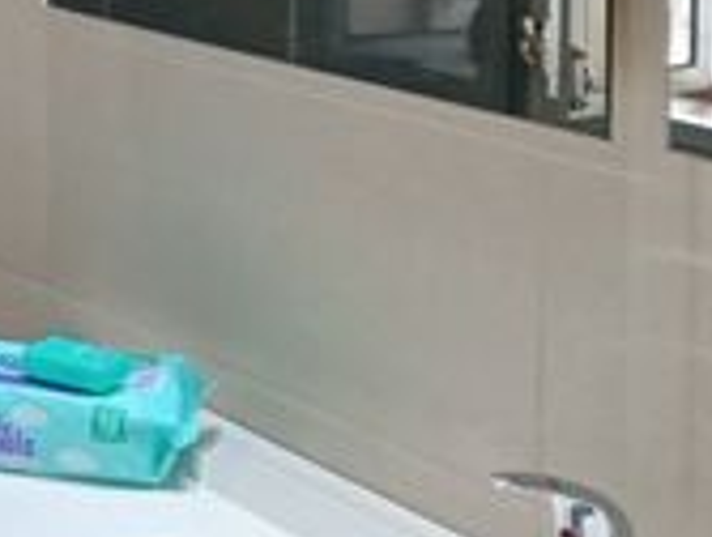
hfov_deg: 16.3
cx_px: -311
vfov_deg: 12.8
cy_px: -230
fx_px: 2288
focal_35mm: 111
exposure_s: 1/115
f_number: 1.8
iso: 99
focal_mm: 3.98
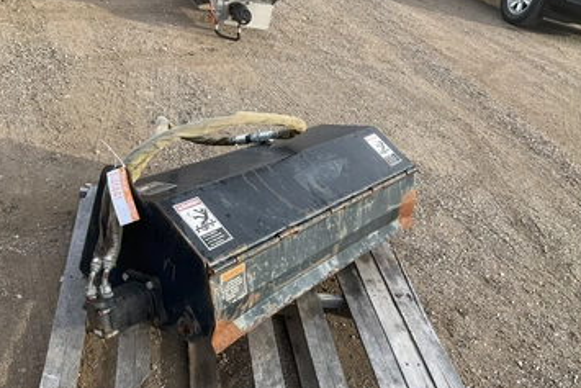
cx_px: 268
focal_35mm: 34
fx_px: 549
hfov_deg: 55.7
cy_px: 226
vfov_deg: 38.8
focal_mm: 3
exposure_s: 1/342
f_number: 1.8
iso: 25
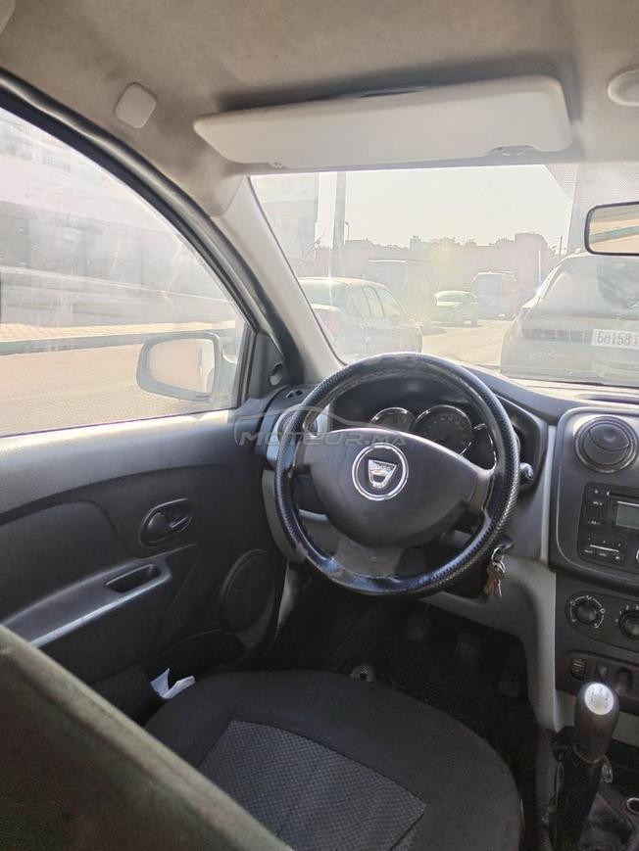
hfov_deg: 53.1
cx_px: 320
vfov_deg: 67.3
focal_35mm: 26
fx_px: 640
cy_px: 426
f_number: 1.8
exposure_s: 1/110
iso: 100
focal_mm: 4.75
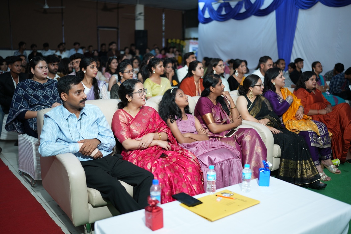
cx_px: 176
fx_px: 341
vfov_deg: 37.9
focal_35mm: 35
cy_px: 117
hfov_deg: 54.4
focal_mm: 35
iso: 160
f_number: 1.4
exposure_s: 1/200
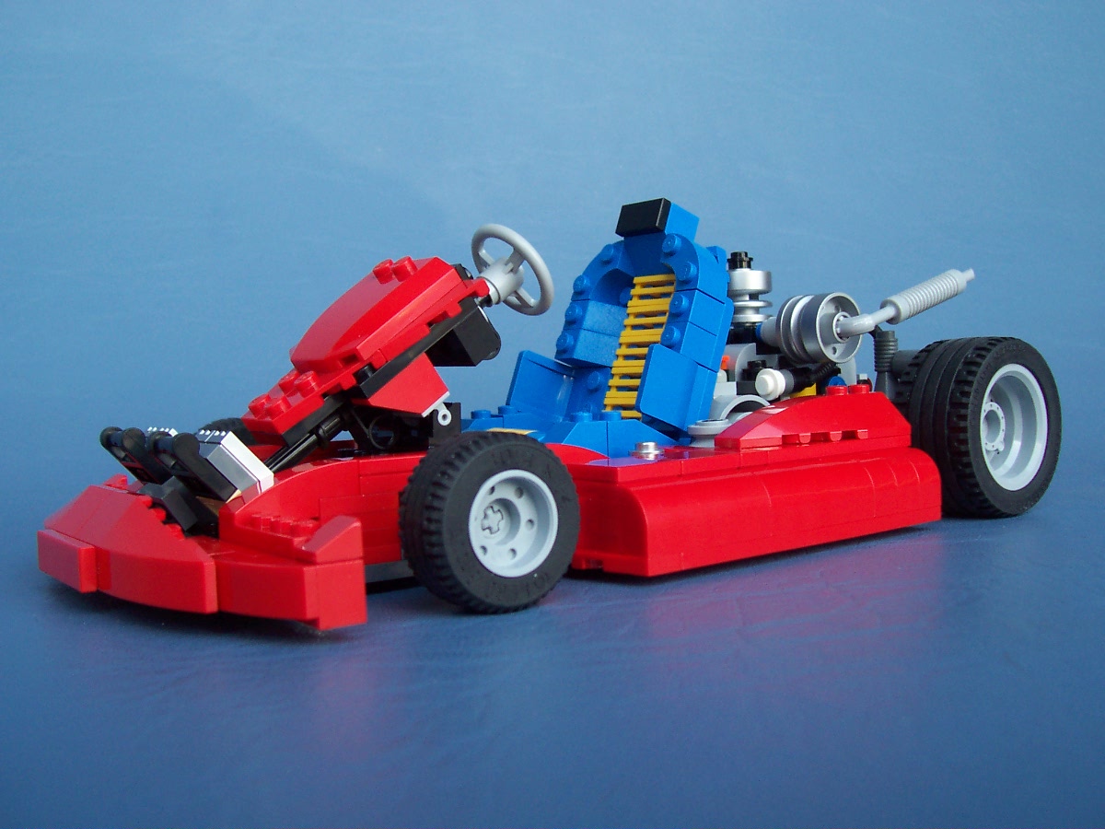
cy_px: 414
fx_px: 1181
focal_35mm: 37
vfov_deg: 38.7
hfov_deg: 50.1
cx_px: 552
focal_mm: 5.6
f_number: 2.8
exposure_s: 1/90
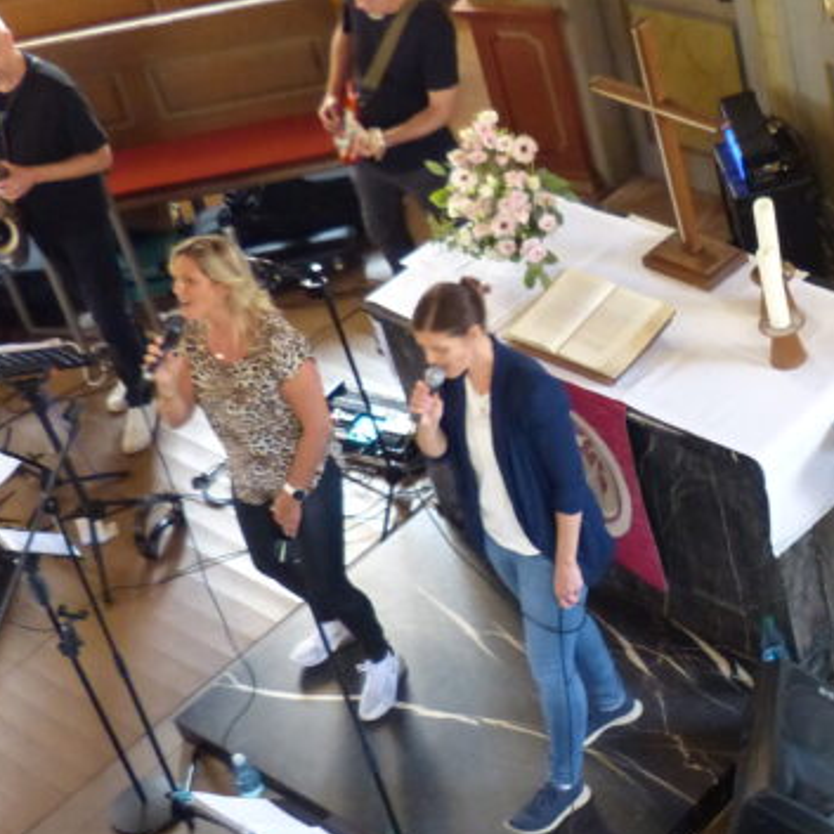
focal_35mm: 82
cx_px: 853
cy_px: 527
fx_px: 2235
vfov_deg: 21.1
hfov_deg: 20.4
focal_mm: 5.7
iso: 400
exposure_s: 1/15
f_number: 2.8
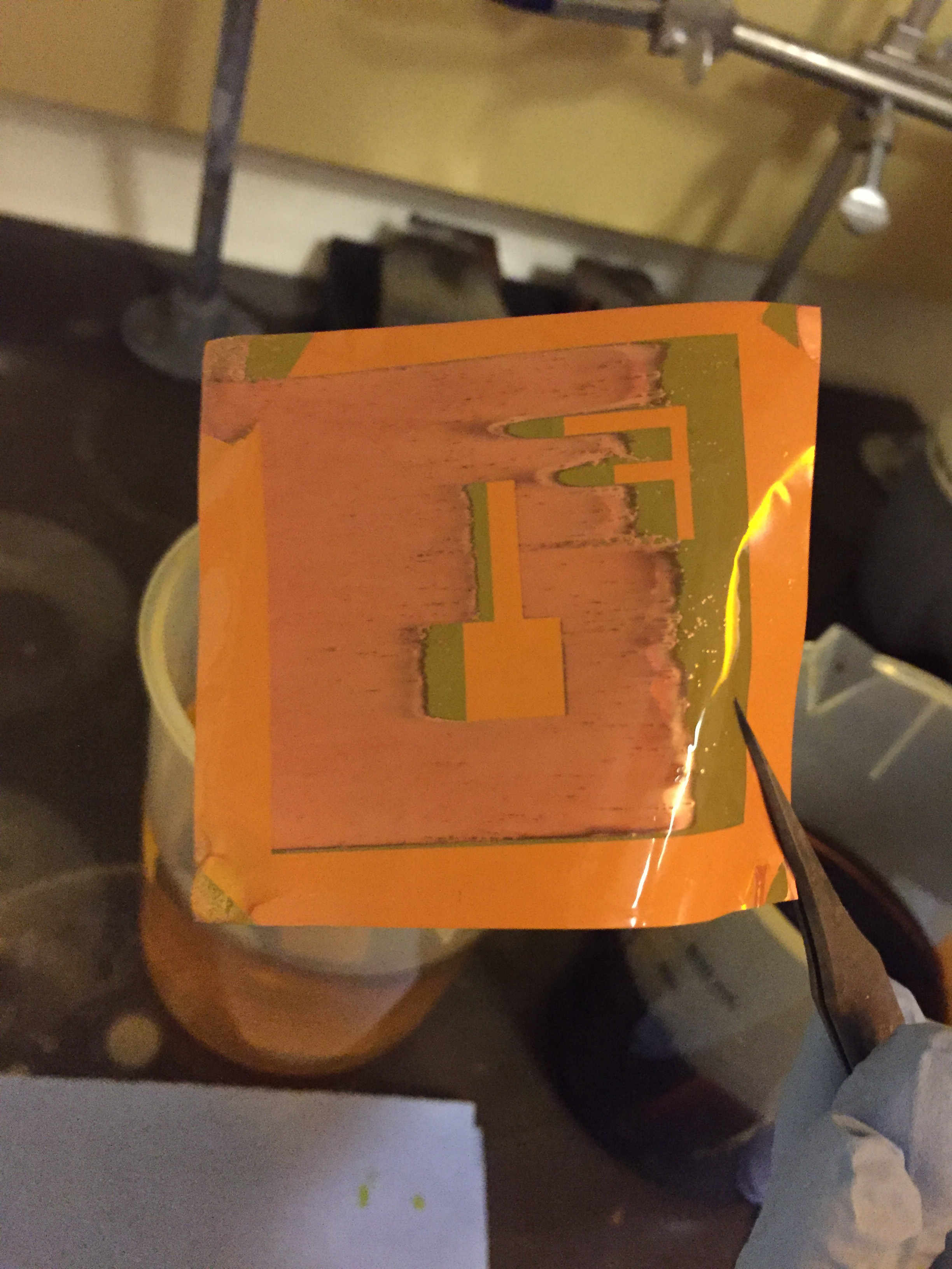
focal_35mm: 29
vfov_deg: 61.7
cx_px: 476
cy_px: 634
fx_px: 1063
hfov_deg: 48.2
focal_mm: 4.15
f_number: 2.2
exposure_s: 1/15
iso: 400
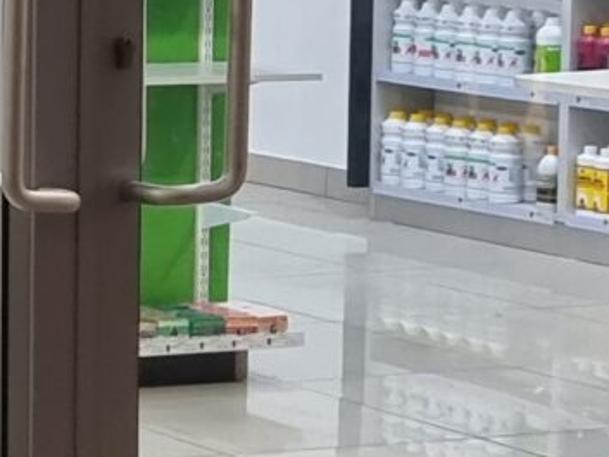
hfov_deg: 9.1
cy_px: 86
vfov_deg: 8.5
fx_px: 3062
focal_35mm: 174
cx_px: -1216
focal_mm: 6.7
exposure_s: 1/50
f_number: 1.8
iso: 250
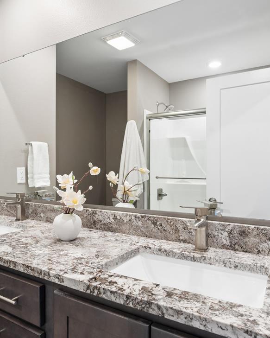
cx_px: 111
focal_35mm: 28
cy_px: 168
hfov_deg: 51.3
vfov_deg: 62.2
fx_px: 280
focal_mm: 17
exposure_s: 1/10
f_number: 9
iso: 400
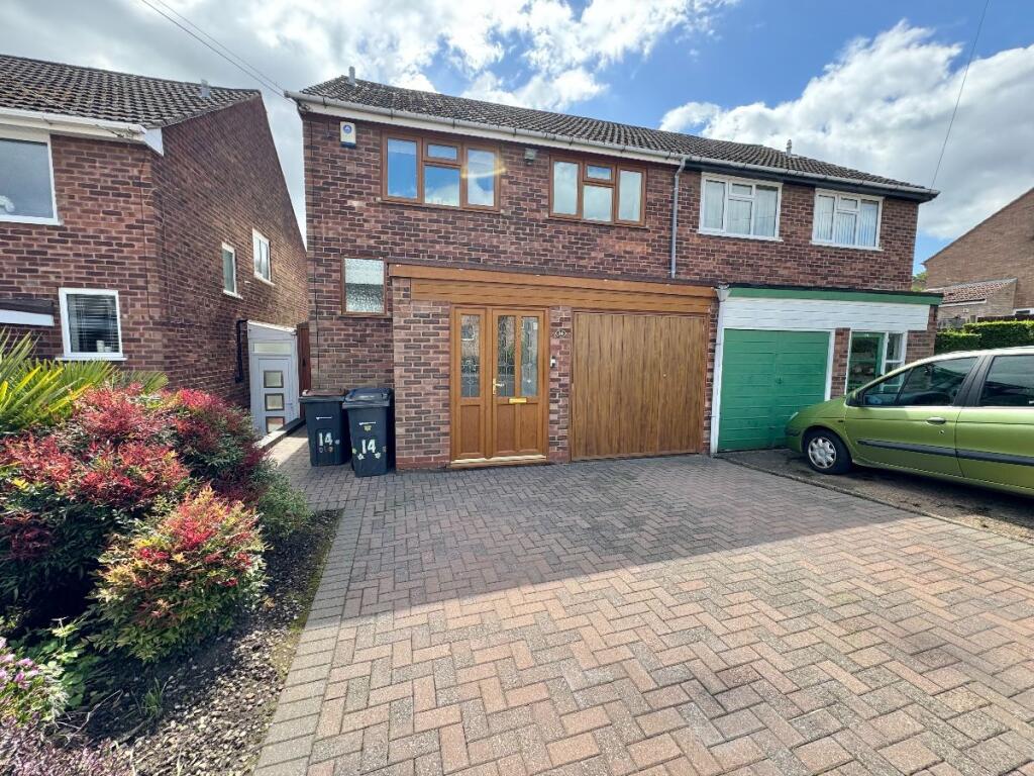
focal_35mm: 14
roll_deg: -1.0
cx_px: 517
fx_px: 418
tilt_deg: -4.2
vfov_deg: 85.7
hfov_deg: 102.1
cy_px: 388
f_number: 2.2
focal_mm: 2.22
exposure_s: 1/373
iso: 40
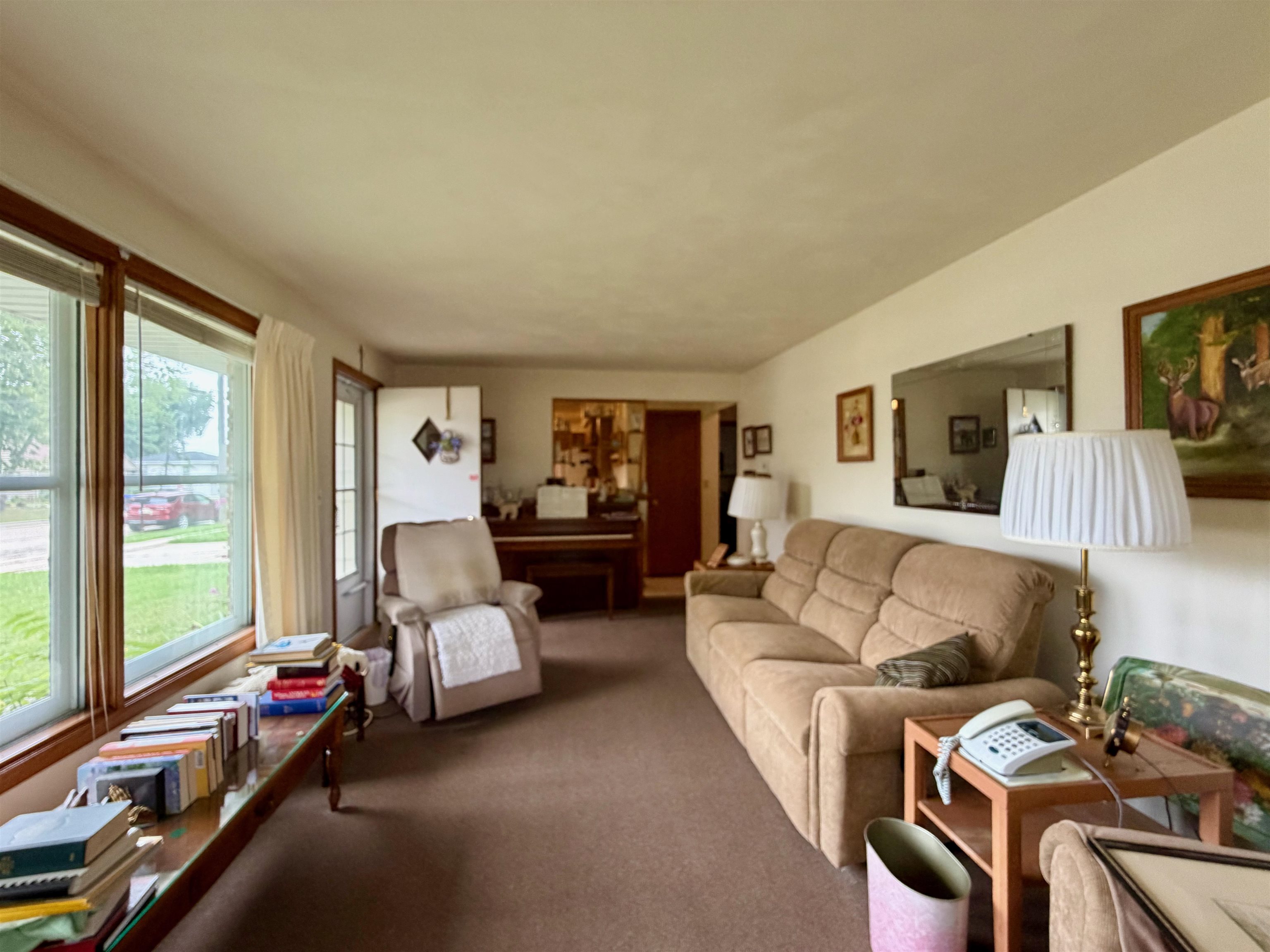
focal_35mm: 14
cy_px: 476
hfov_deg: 102.1
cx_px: 635
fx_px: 514
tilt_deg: -0.7
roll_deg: -0.1
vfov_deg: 85.7
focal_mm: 2.22
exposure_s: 1/121
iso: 200
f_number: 2.2
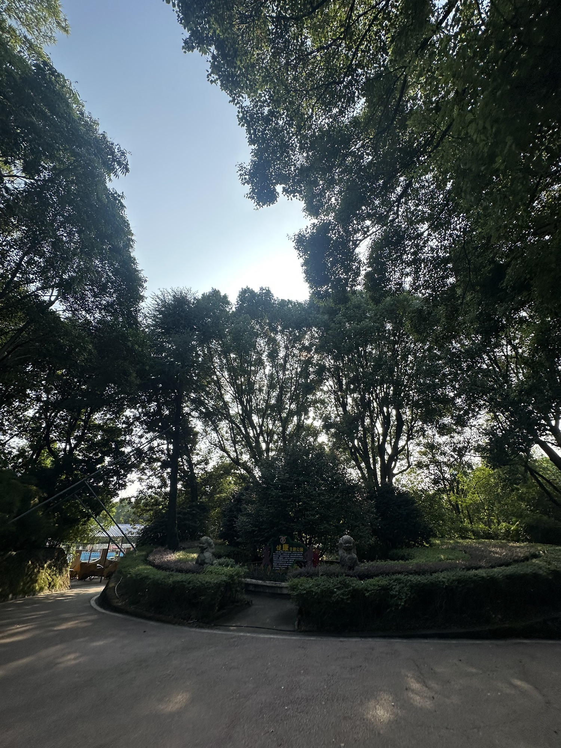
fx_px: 303
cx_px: 280
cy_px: 374
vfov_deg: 102.1
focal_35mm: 14
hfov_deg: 85.7
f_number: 2.2
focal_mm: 2.22
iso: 50
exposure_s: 1/1024
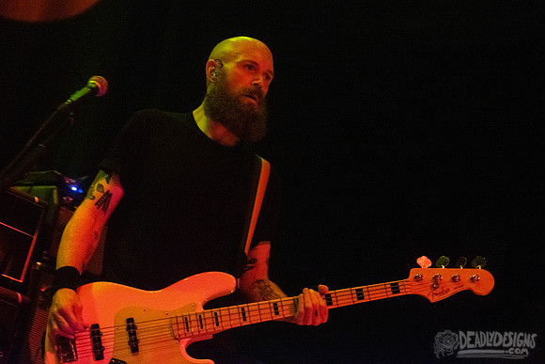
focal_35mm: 124
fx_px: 1871
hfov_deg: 16.6
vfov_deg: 11.1
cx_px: 239
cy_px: 160
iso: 1600
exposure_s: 1/200
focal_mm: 110
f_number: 3.2
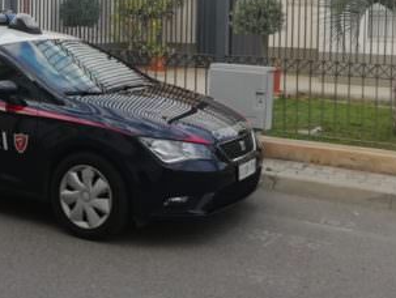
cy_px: 46
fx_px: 664
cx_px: 134
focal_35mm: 58
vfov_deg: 24.7
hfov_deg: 32.9
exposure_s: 1/189
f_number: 2.2
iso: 50
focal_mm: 3.46
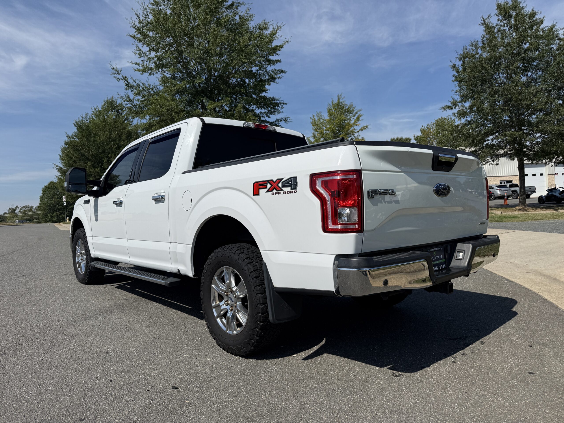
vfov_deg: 56.8
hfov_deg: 71.6
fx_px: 391
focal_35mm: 24
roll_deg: +2.4
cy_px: 212
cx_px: 282
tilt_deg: +2.1
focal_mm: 6.76
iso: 80
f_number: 1.78
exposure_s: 1/10309
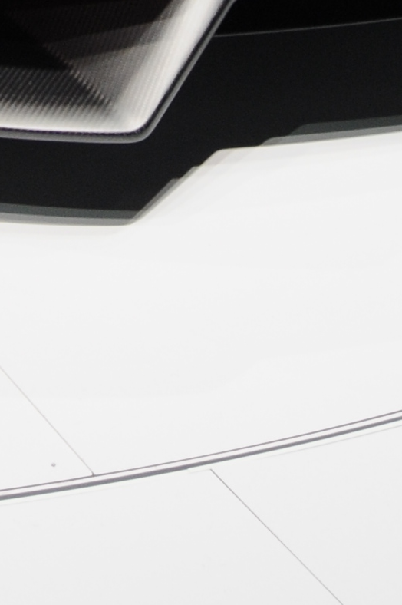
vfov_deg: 11.5
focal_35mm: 139
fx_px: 2327
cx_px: -108
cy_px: -971
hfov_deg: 9.7
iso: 400
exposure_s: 1/250
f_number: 8
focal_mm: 17
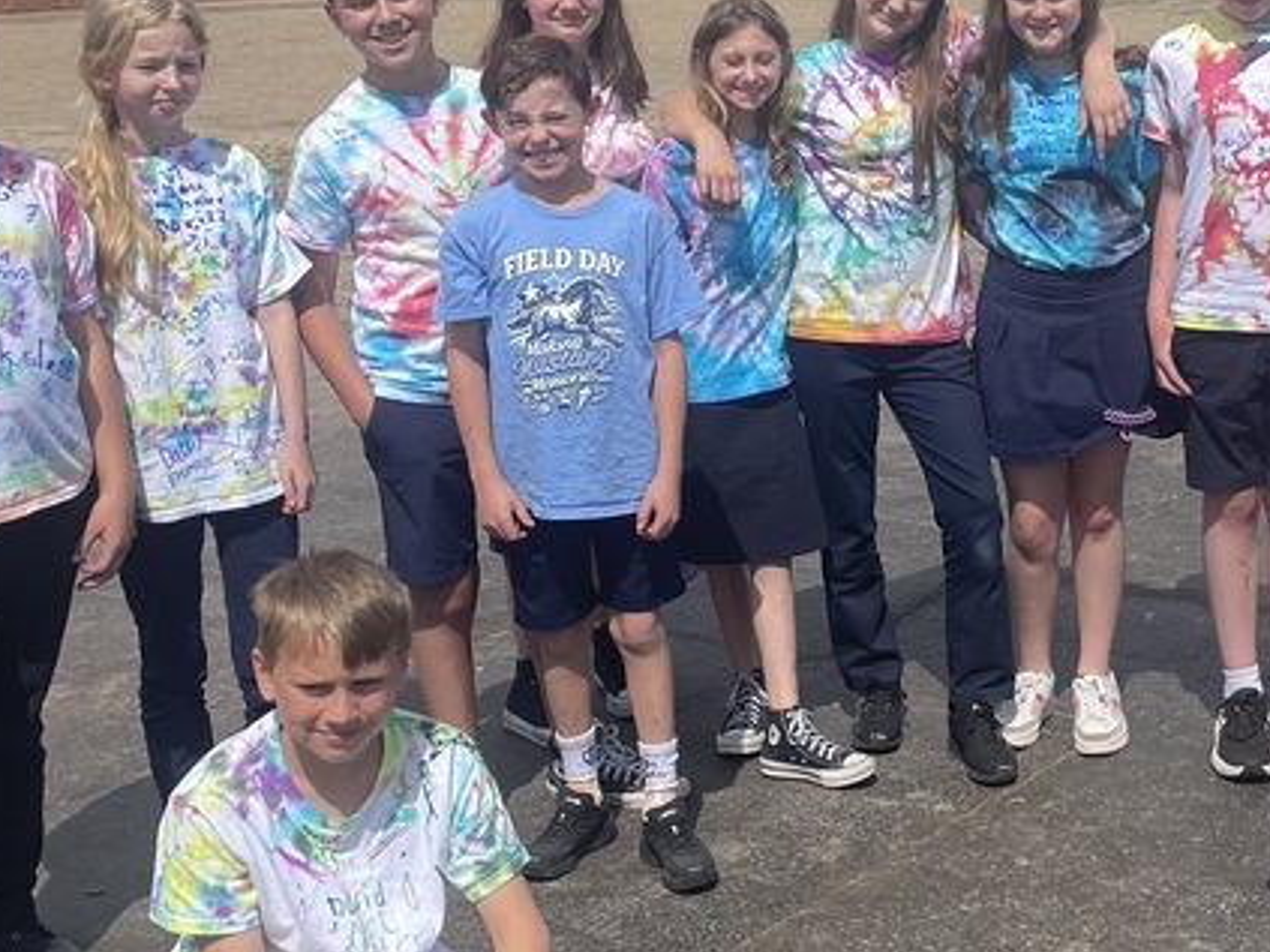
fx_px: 2311
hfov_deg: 30.1
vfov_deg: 23.2
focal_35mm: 63
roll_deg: +1.4
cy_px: 330
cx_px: 988
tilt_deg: -11.7
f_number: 1.6
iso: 32
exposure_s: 1/5051
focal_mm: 4.2
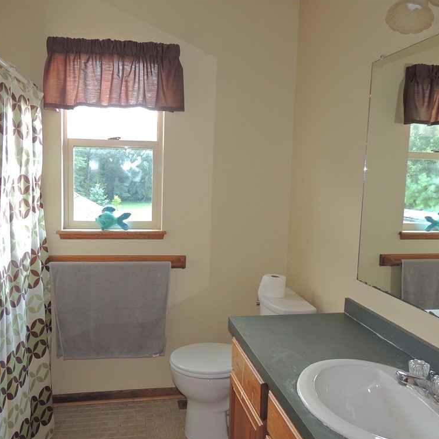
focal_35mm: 29
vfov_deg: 55.6
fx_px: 416
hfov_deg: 55.4
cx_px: 189
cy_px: 220
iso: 180
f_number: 3
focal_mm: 4.3
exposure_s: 1/40
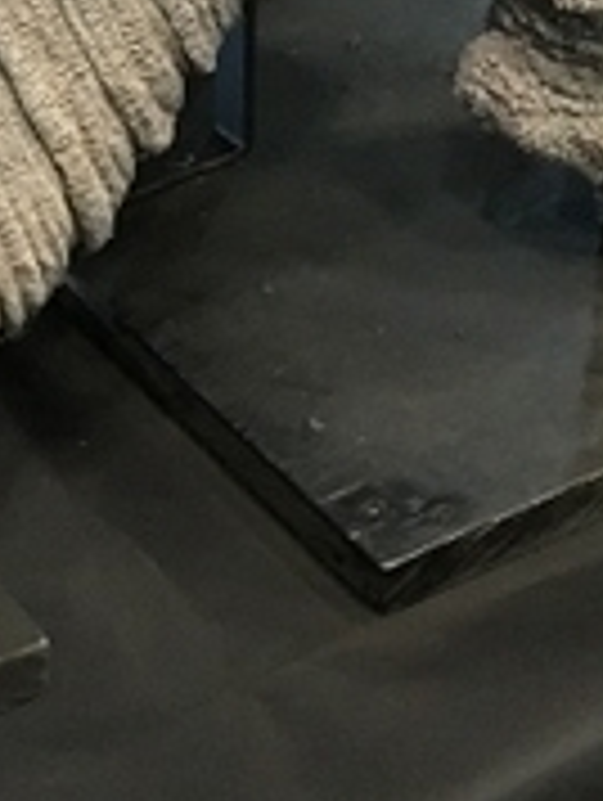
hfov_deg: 11.4
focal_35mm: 130
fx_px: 3012
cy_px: -666
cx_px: 166
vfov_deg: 13.5
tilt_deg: -14.4
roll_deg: +1.1
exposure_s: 1/8
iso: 100
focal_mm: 4.15
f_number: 2.2
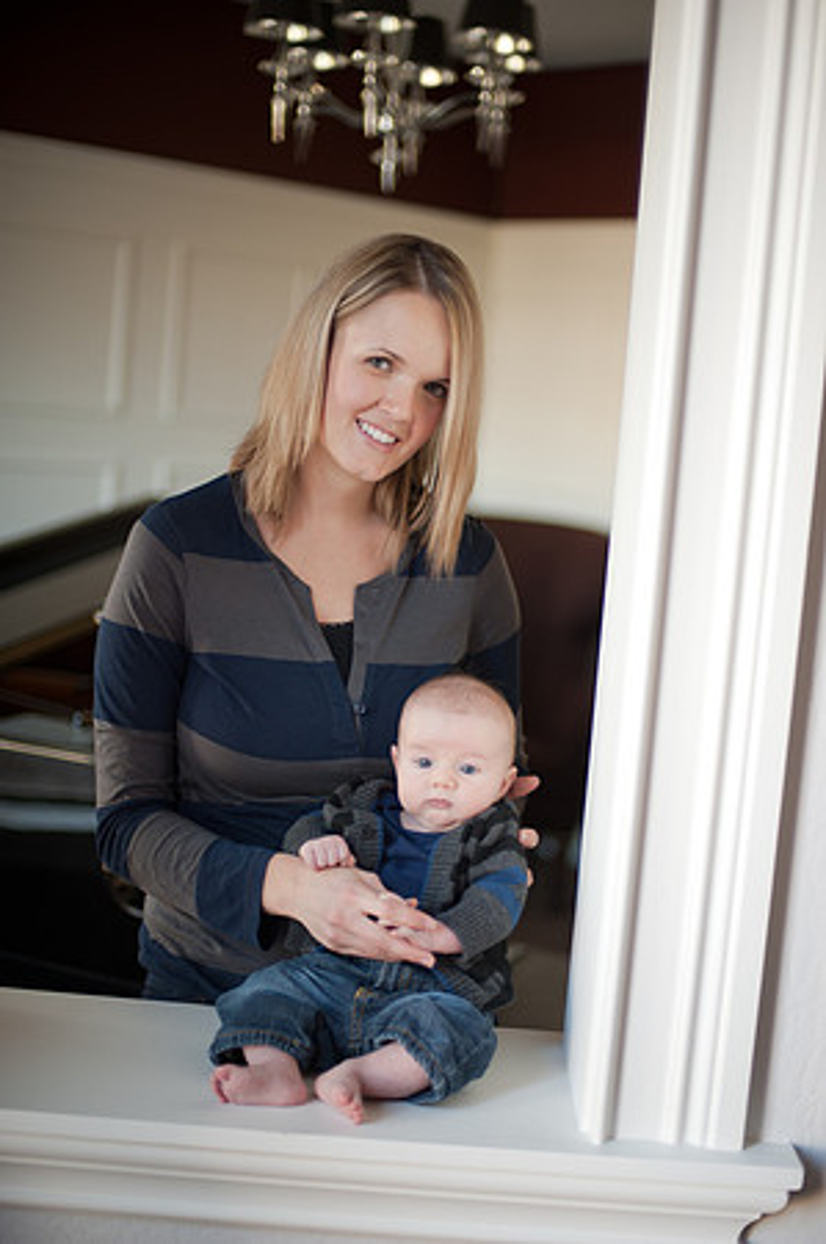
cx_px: 413
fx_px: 1725
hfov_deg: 26.9
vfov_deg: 39.6
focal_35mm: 50
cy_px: 622
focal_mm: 50
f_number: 1.4
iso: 400
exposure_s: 1/160
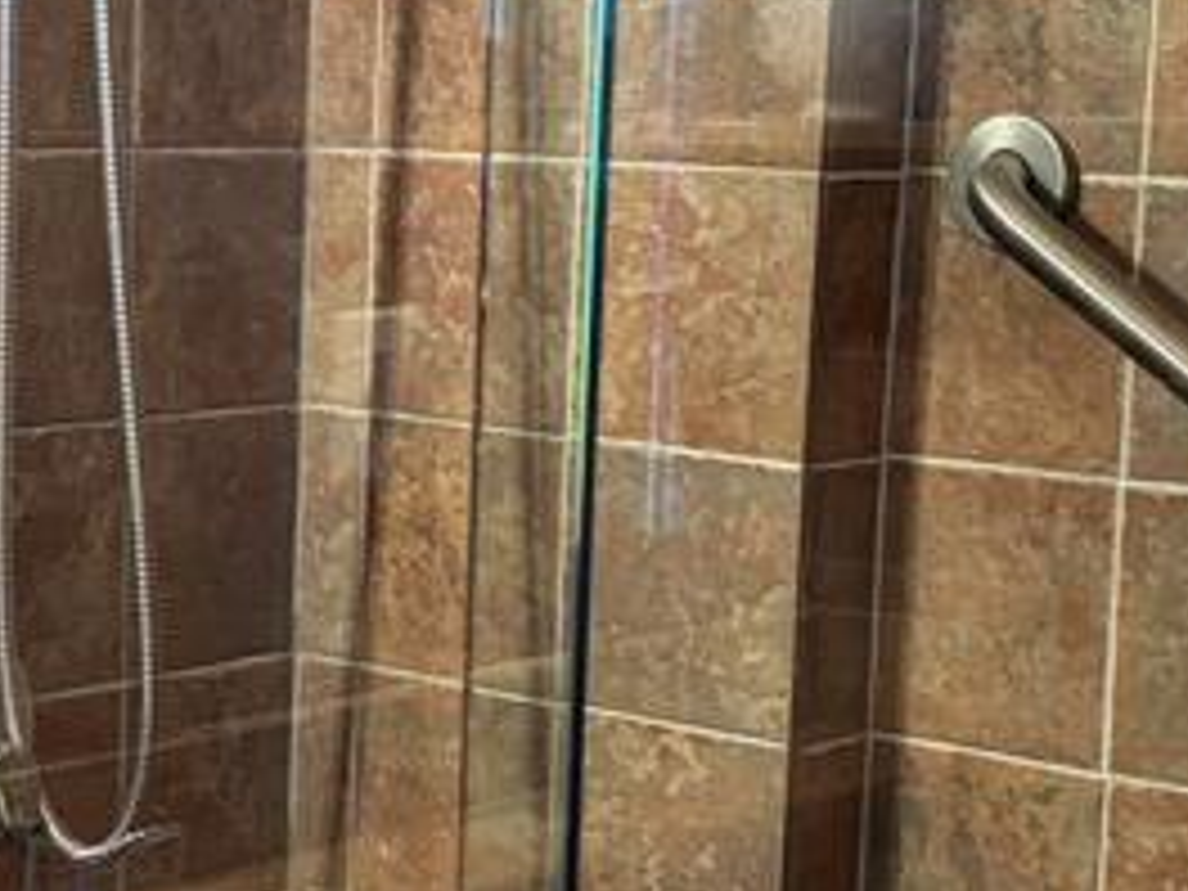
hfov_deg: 20.9
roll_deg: -1.0
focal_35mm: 93
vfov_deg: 15.9
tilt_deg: -9.3
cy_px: 585
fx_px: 3192
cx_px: 252
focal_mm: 6.76
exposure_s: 1/60
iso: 500
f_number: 1.78
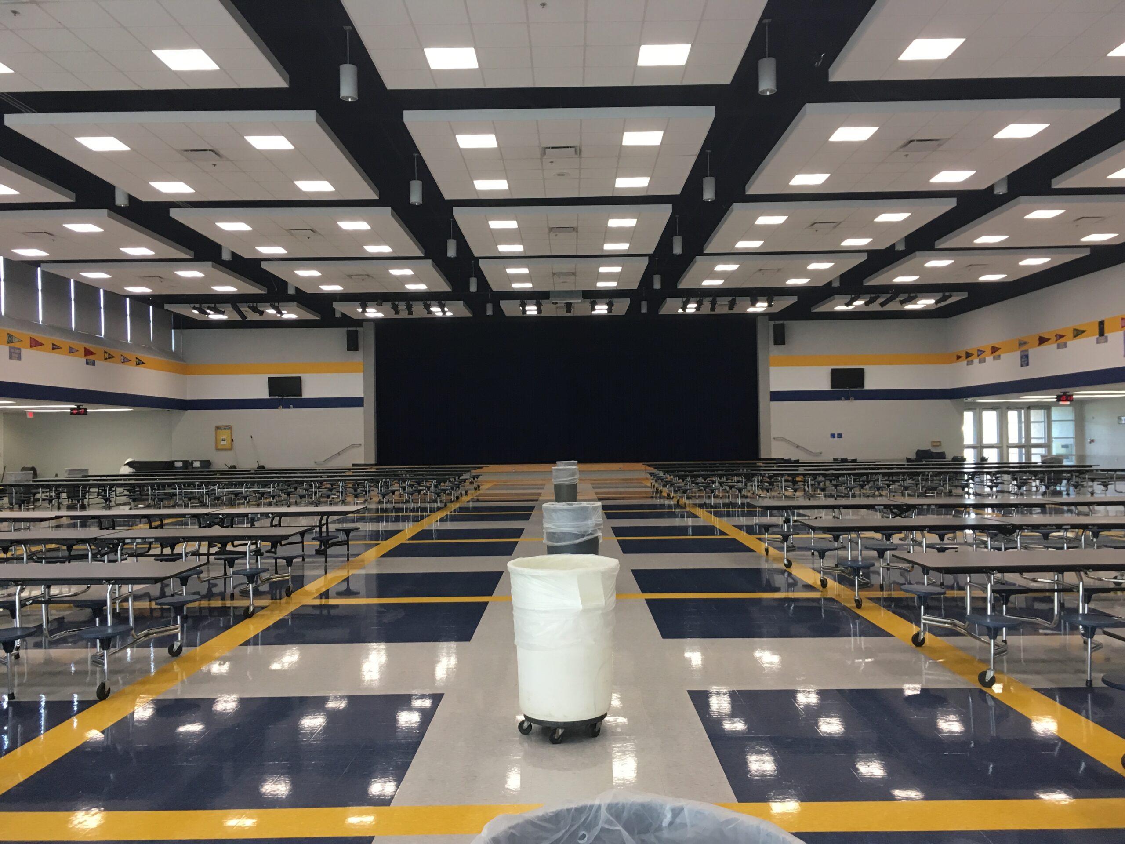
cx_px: 562
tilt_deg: +2.7
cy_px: 422
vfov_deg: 48.2
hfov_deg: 61.7
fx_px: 942
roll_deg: +0.7
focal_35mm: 29
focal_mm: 4.15
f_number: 2.2
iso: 40
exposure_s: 1/30
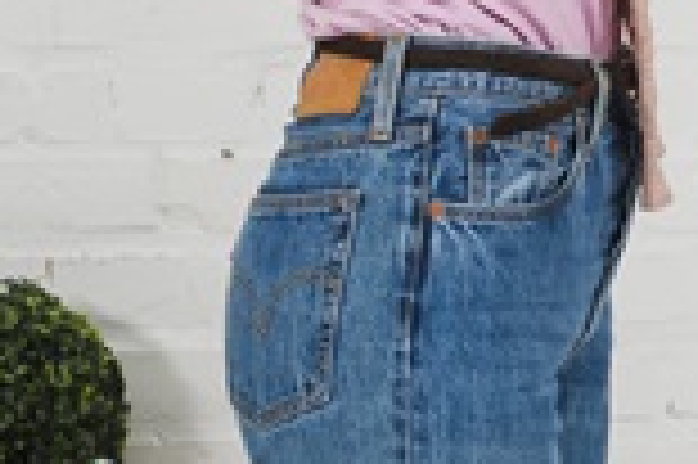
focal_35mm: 342
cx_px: 1216
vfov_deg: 4.0
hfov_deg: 5.9
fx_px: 6624
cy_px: 237
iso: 125
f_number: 5
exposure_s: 1/160
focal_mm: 50
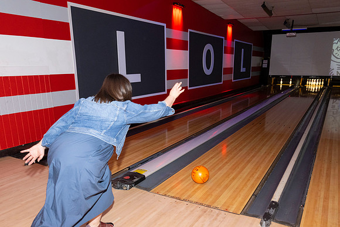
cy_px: 139
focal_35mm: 29
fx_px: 278
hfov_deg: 62.8
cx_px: 170
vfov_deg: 44.1
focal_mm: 24
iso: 2000
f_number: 5.6
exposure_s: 1/100
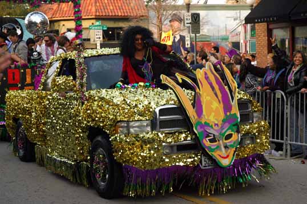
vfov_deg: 18.9
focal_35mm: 72
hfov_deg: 28.1
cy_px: 102
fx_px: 614
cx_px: 154
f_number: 5.6
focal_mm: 48
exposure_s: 1/125
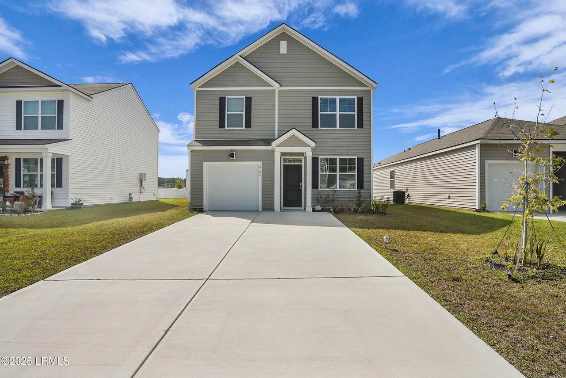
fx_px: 252
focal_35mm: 16
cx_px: 283
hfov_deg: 96.7
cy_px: 189
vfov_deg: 73.8
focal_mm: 16
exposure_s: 1/800
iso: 320
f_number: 9
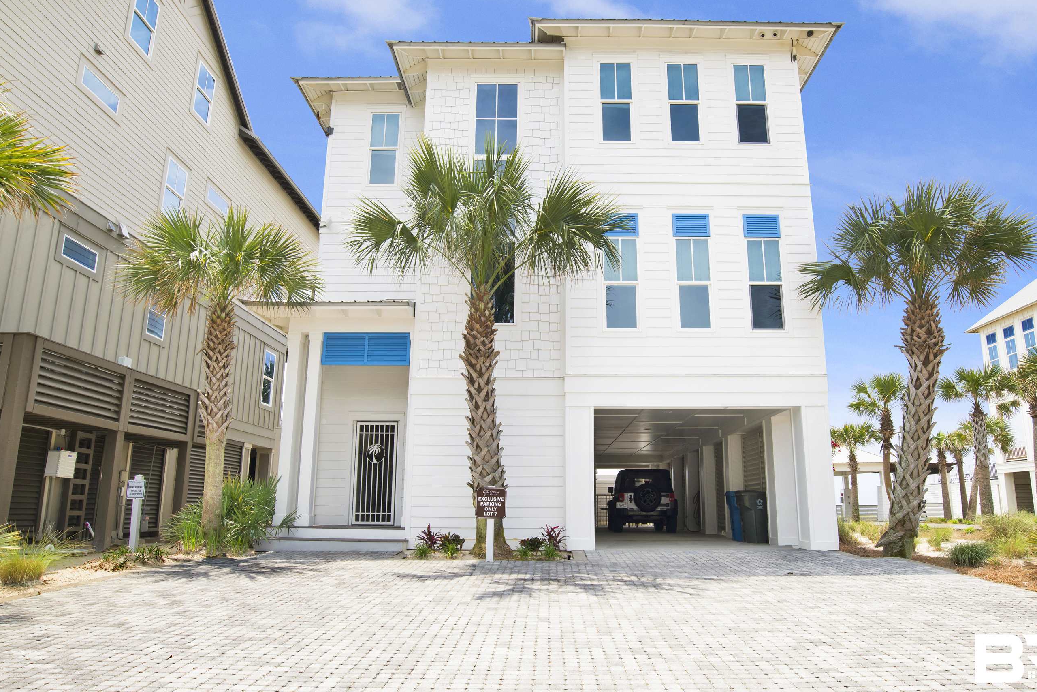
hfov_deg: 73.6
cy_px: 355
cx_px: 555
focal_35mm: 24
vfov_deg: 53.1
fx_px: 691
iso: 200
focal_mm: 20
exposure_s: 1/160
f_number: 11
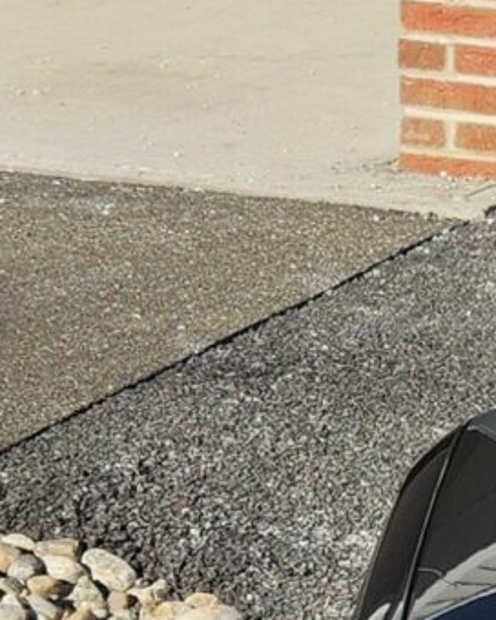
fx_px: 3101
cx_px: 1030
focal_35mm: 169
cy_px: 578
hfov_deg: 8.6
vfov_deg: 11.3
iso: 20
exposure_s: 1/1645
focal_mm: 5.4
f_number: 1.8
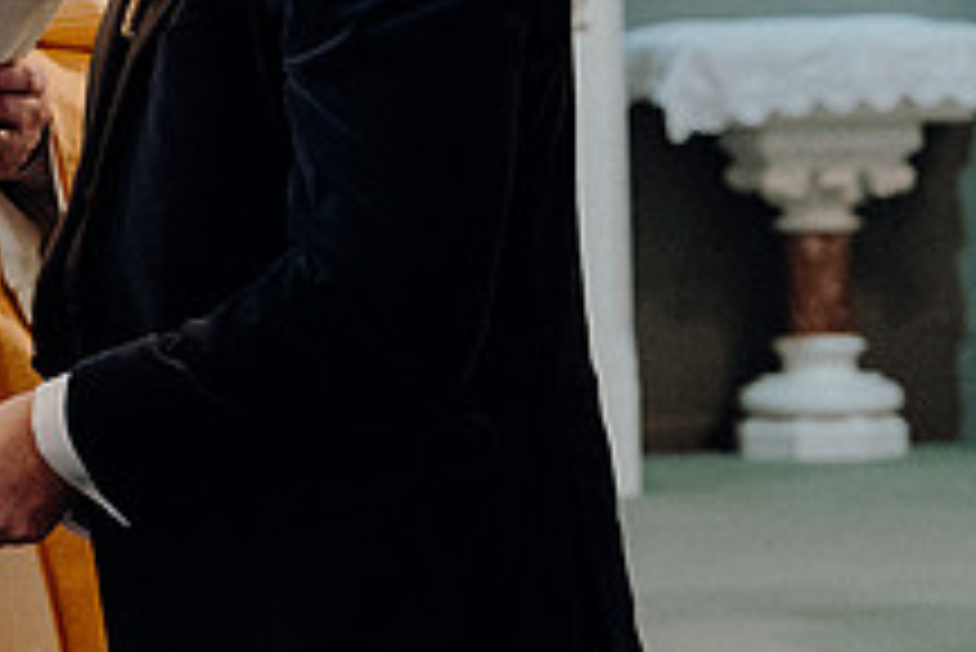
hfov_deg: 9.7
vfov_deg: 6.5
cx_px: -31
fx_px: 5724
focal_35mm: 211
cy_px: 187
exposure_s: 1/160
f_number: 3.5
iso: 3200
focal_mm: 53
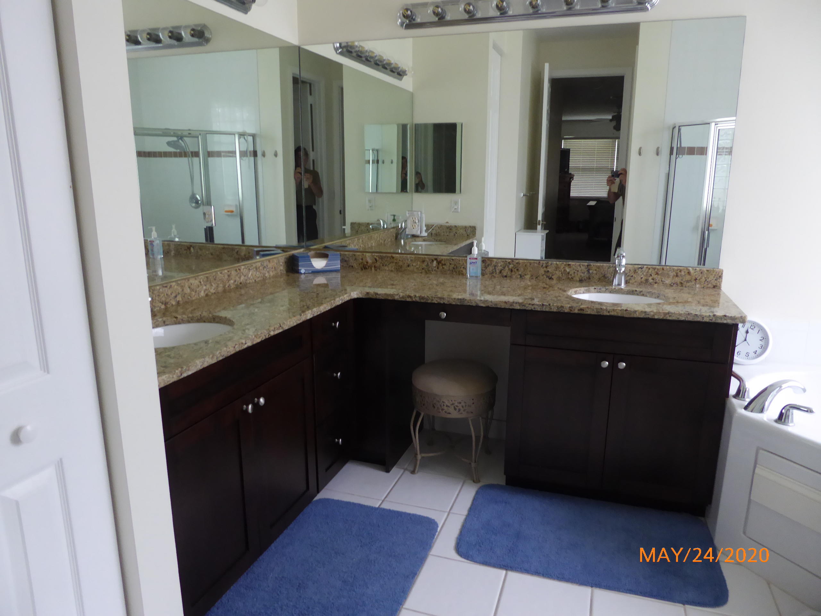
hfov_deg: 71.6
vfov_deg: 56.8
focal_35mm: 24
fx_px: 569
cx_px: 410
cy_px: 308
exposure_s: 1/60
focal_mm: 4.3
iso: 320
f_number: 3.3
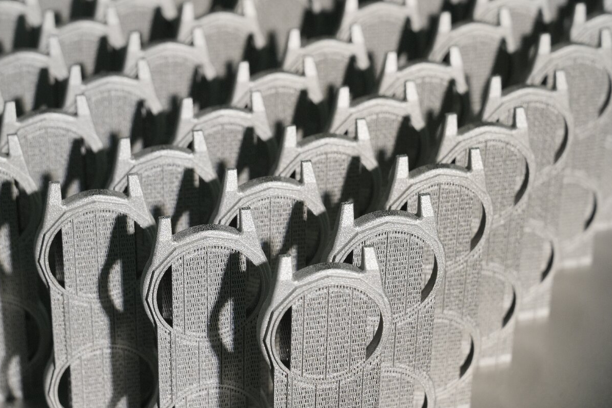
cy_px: 174
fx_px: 1496
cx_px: 232
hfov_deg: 23.1
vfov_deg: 15.5
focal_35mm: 88
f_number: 8
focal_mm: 70
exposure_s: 1/200
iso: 800
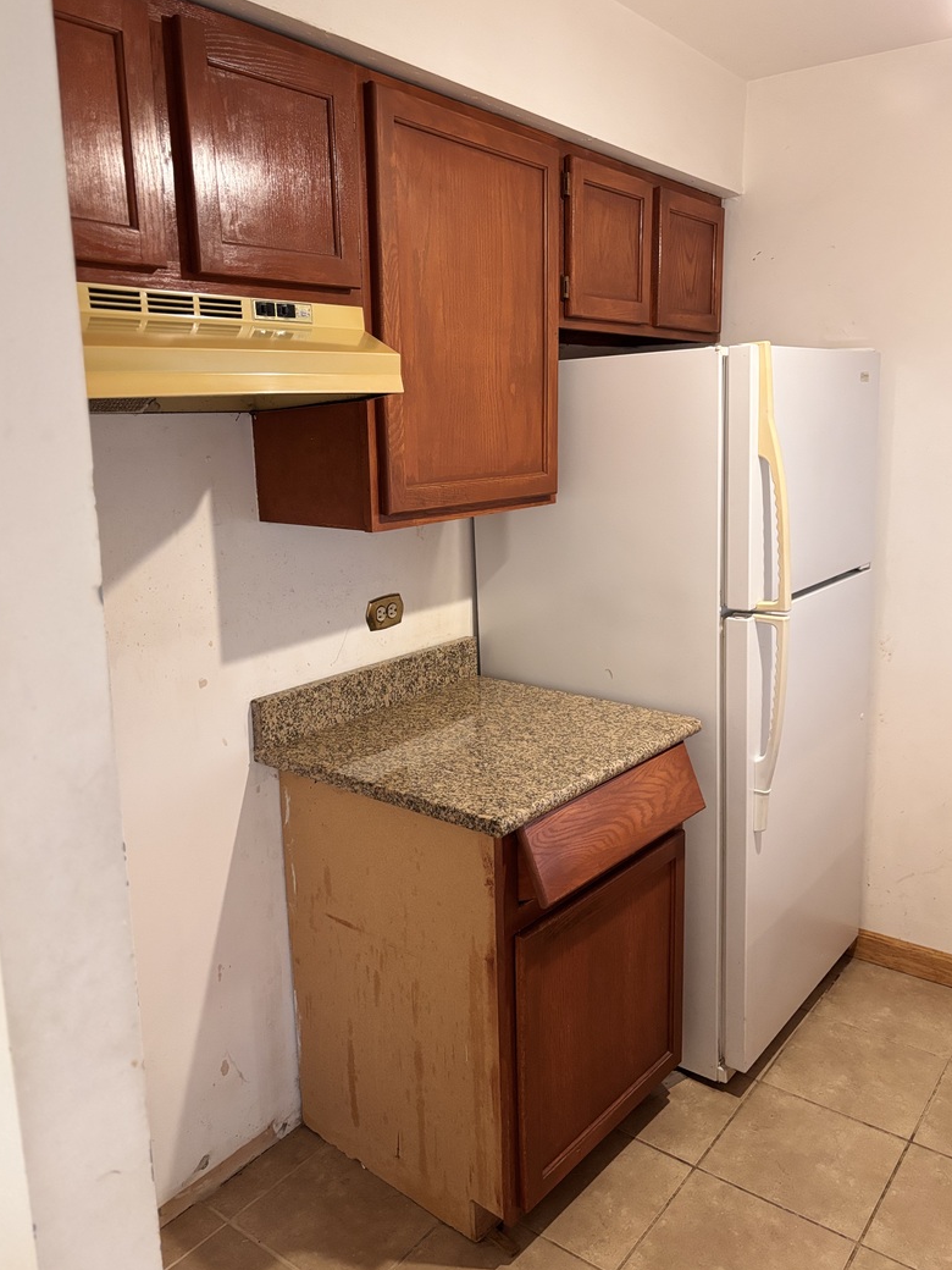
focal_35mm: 27
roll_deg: -0.4
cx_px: 481
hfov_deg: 51.4
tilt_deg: -10.8
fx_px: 990
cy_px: 617
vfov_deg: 65.3
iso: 320
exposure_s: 1/60
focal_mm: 5.96
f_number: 1.6
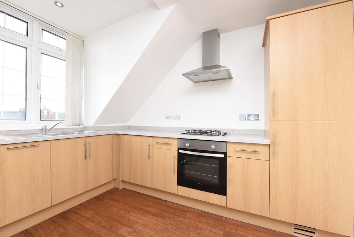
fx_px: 148
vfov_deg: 77.4
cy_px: 118
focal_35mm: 15
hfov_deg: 100.4
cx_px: 177
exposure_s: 1/60
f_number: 7.1
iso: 500
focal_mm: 15
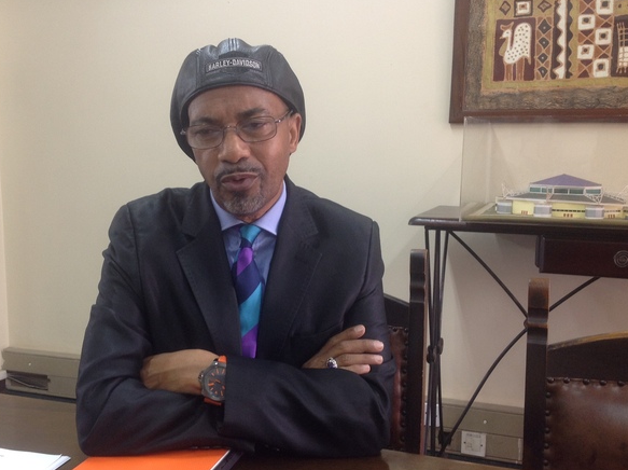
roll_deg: -0.3
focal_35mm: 45
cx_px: 267
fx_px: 816
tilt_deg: -8.2
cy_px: 252
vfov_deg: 32.1
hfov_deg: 42.0
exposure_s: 1/17
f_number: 2.4
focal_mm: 4.28
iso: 64
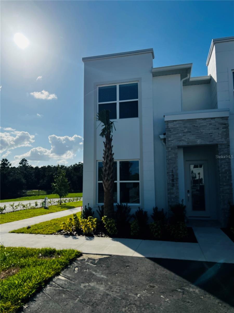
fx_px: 234
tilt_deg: +8.4
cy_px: 156
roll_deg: -0.4
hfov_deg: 53.1
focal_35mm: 26
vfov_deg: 67.3
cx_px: 117
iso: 40
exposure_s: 1/16393
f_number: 1.5
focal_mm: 5.7
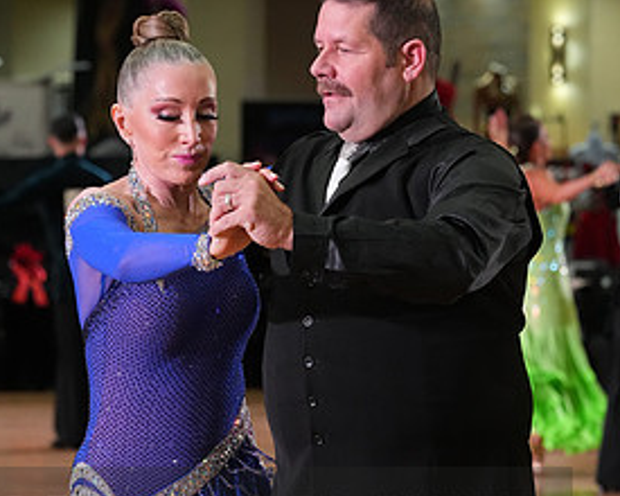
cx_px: 263
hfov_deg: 7.5
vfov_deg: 6.0
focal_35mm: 259
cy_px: 543
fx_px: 4753
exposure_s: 1/200
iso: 3200
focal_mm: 131
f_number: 5.6
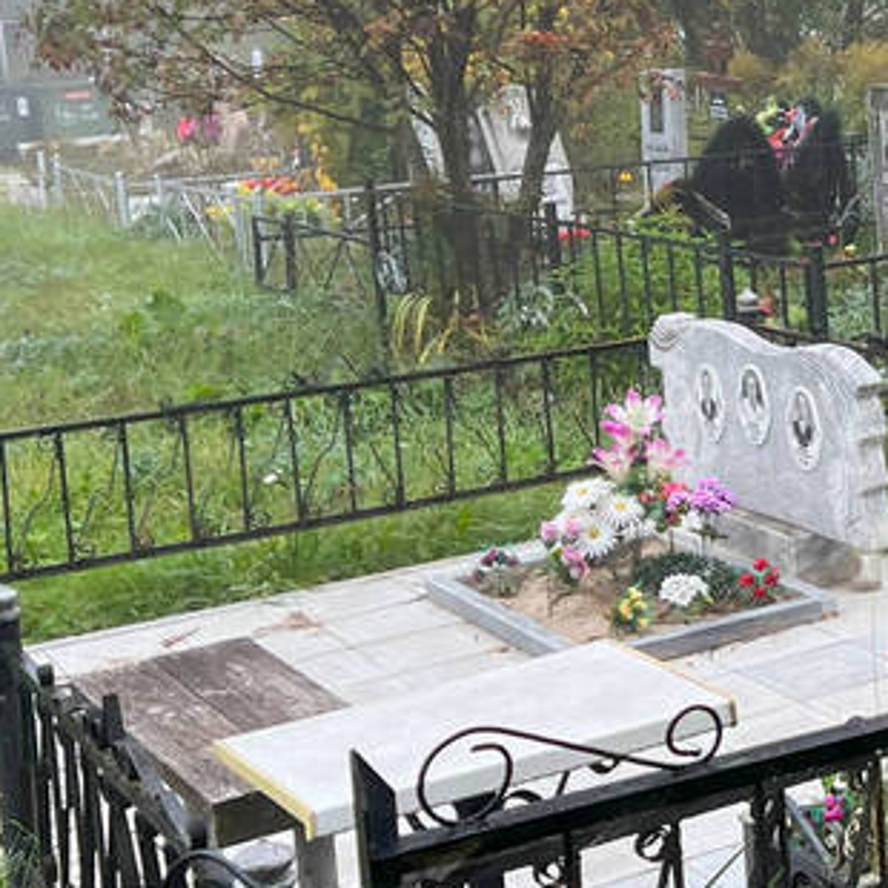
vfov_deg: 22.6
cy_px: 261
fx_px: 2206
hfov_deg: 21.5
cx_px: 1005
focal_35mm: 76
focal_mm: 5.7
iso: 50
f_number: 1.5
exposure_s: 1/414
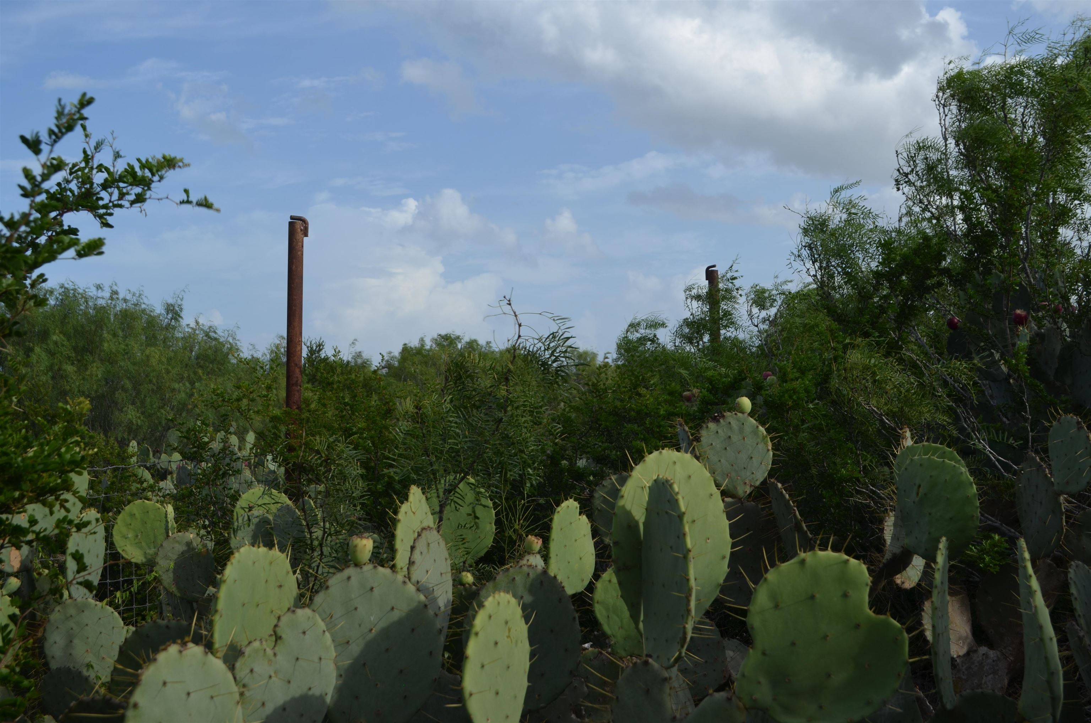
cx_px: 546
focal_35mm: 42
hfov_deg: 46.5
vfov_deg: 31.7
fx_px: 1270
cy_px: 362
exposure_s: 1/250
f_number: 8
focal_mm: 28
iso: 140
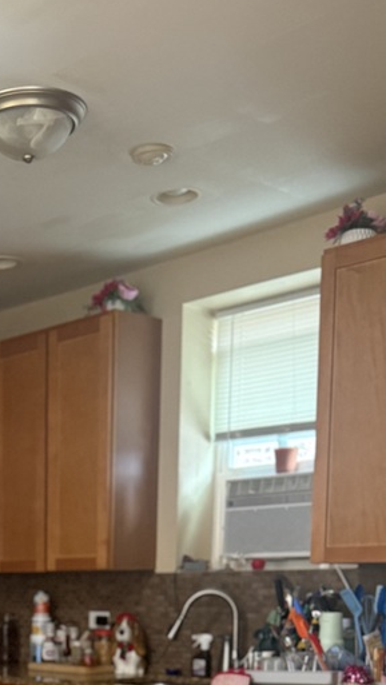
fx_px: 1000
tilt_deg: -6.6
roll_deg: +0.1
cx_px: -35
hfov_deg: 20.8
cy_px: 704
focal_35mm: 55
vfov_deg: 34.1
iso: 500
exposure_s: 1/60
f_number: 1.78
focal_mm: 6.76
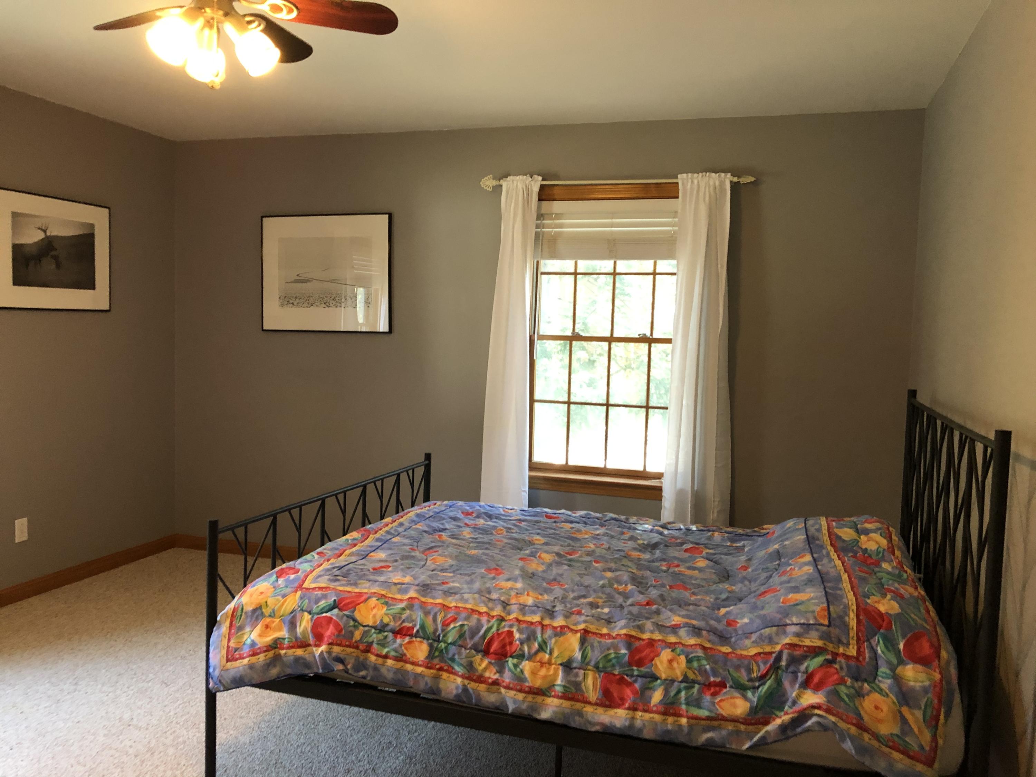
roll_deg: -1.2
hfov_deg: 63.4
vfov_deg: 49.7
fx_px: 838
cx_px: 518
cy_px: 388
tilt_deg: -3.1
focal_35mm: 28
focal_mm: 3.99
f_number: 1.8
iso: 100
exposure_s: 1/11
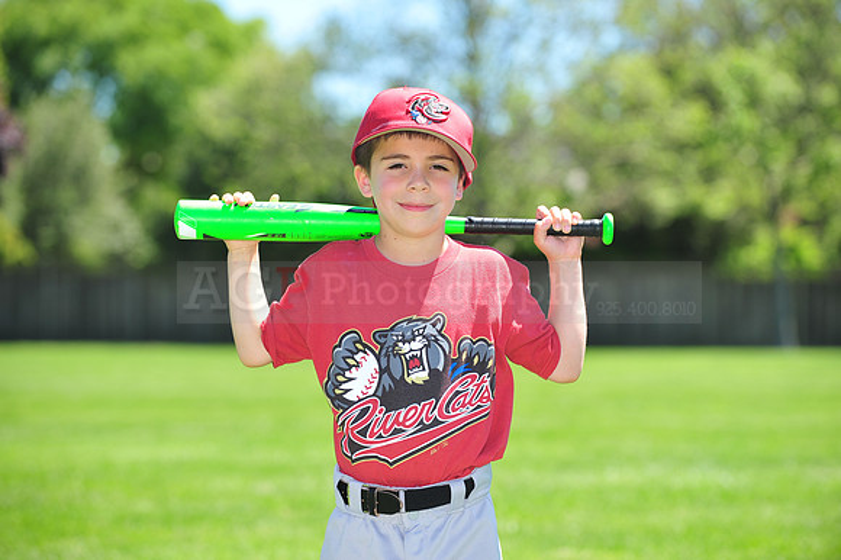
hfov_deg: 15.8
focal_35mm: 130
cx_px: 420
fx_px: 3035
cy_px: 280
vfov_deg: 10.5
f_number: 4.5
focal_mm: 130
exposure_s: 1/500
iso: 200
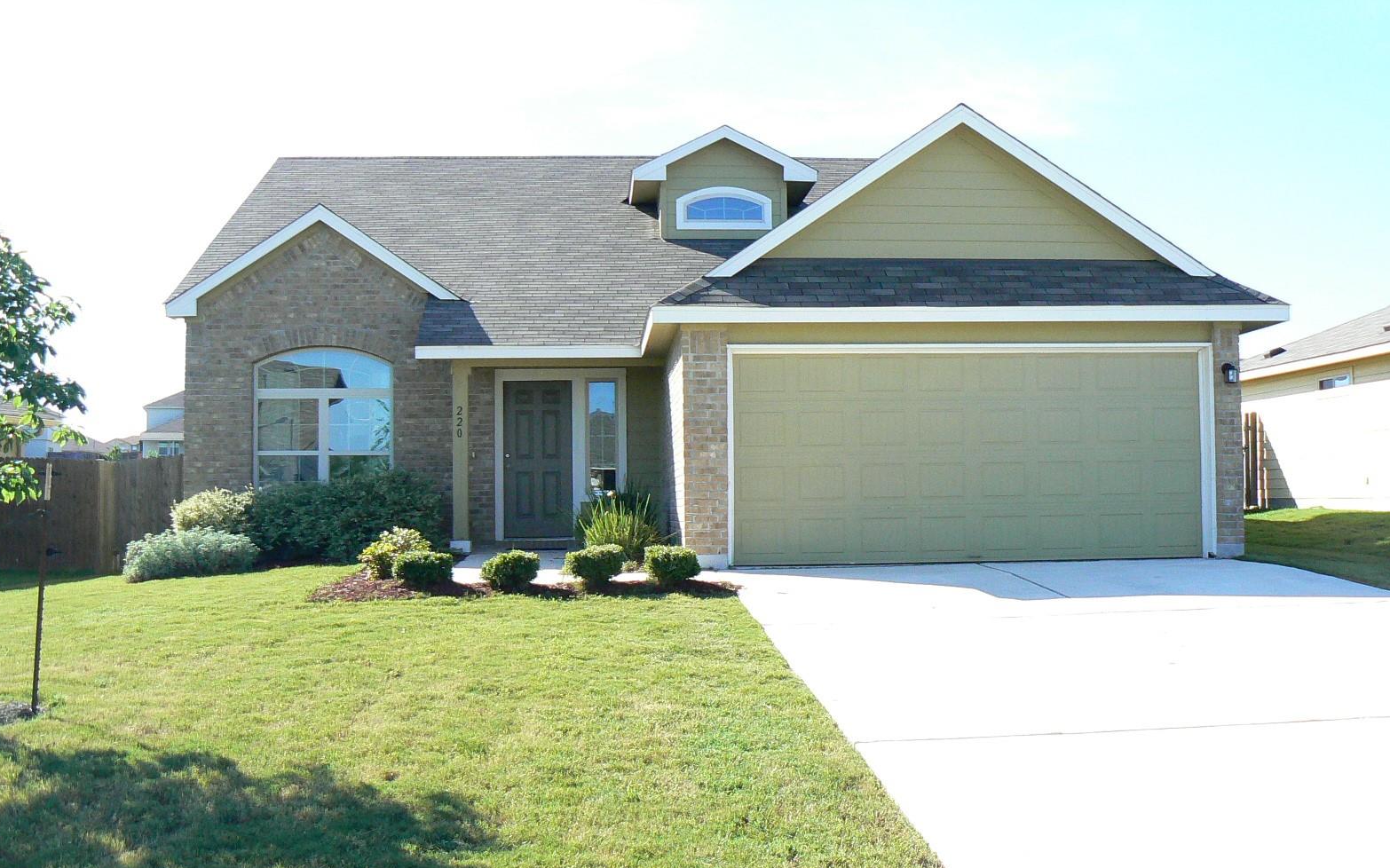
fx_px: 1477
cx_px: 696
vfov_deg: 32.8
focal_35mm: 39
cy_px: 431
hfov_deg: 50.4
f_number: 3.6
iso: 200
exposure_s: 1/1000
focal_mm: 6
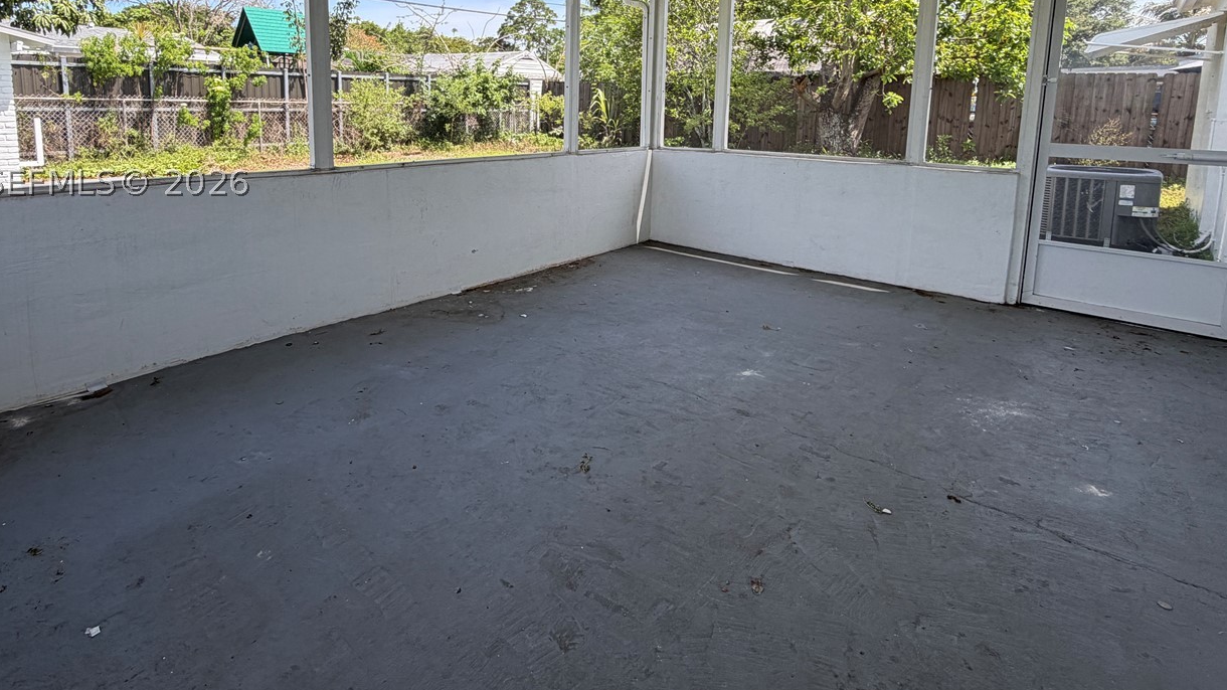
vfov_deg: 53.6
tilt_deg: -7.7
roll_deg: -0.3
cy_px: 182
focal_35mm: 20
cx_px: 557
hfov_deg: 86.4
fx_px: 651
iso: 50
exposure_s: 1/282
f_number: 2.2
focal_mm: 2.22
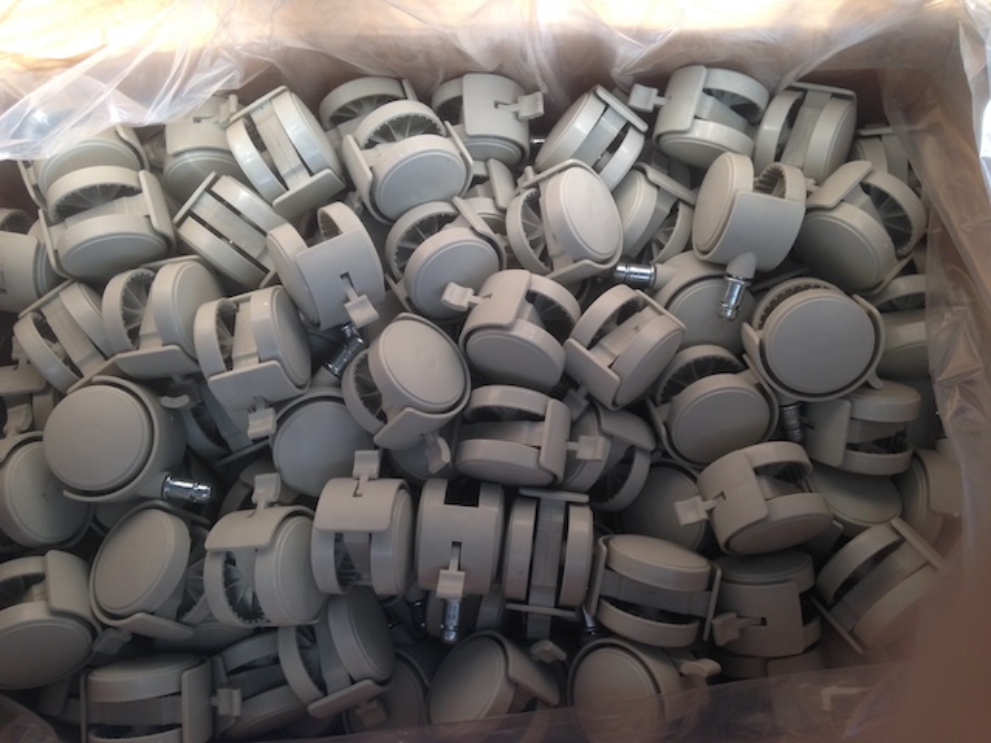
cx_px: 496
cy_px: 372
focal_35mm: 33
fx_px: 945
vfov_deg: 42.9
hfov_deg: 55.4
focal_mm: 4.12
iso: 50
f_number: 2.4
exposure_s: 1/60
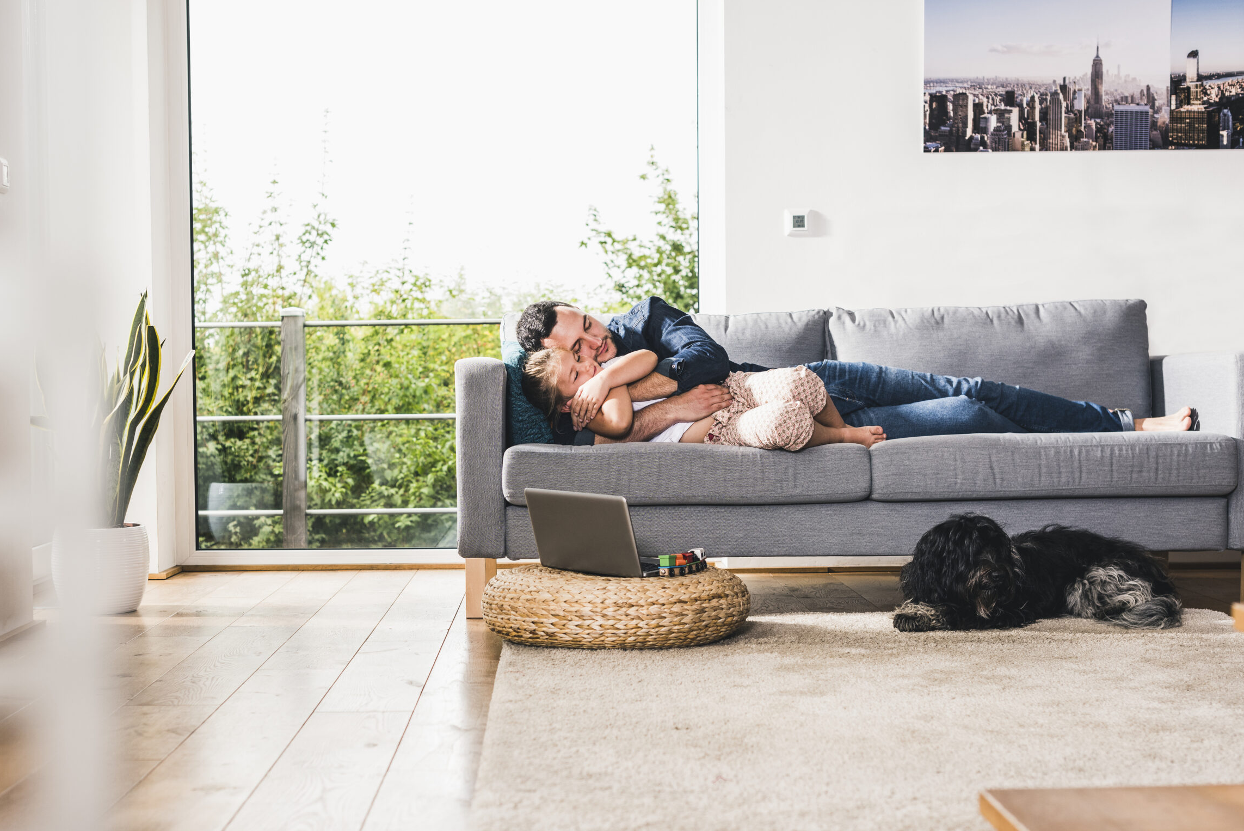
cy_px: 454
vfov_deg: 24.2
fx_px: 1936
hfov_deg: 35.6
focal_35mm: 56
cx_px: 573
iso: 400
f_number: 4
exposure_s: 1/320
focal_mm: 50
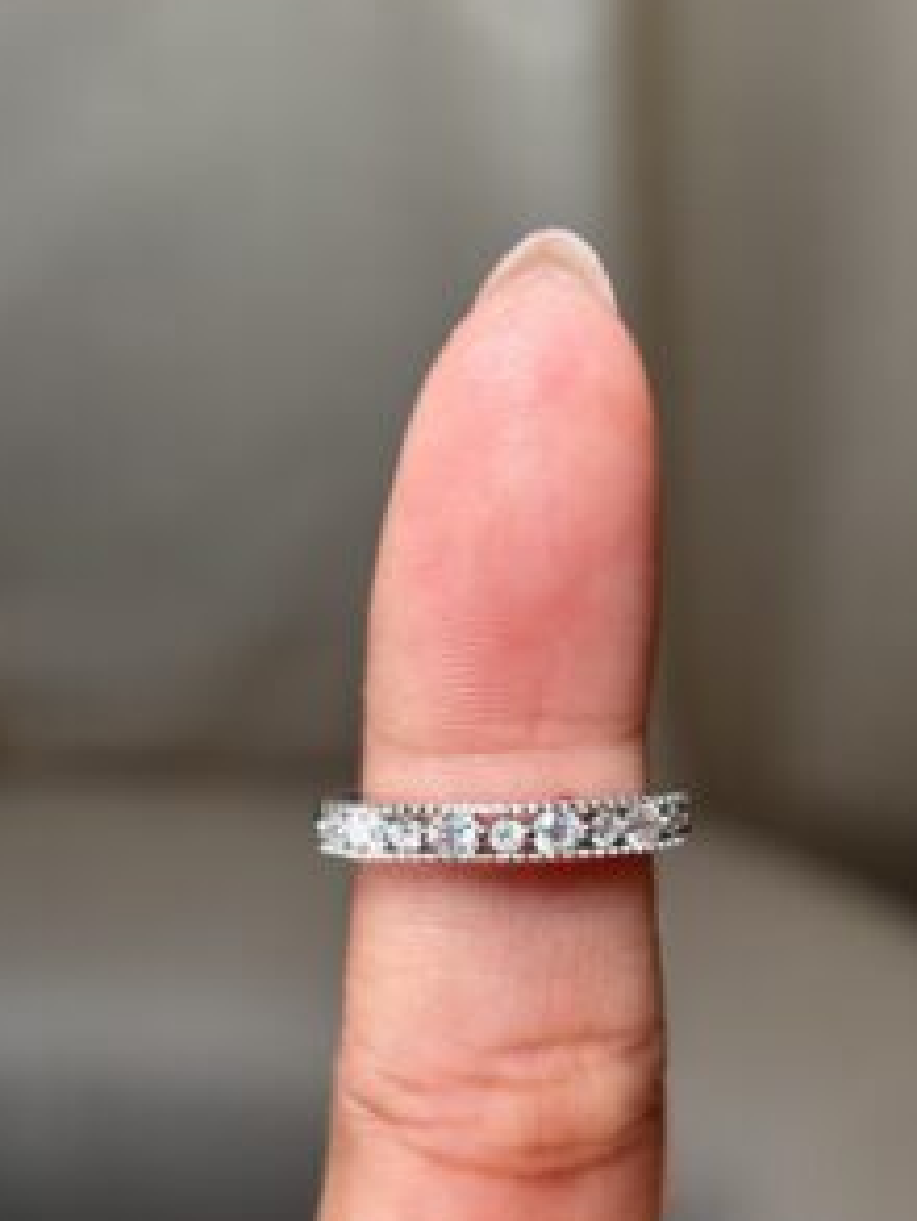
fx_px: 2506
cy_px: 579
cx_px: 534
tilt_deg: -55.3
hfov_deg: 20.7
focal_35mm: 71
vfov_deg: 27.4
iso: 40
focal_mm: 5.96
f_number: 1.6
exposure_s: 1/118
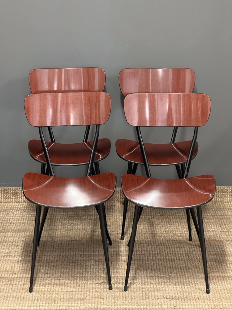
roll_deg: +0.9
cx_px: 116
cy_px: 155
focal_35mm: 77
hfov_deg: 19.1
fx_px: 688
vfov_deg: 25.3
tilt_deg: -19.1
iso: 1000
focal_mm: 9
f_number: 2.8
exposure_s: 1/34
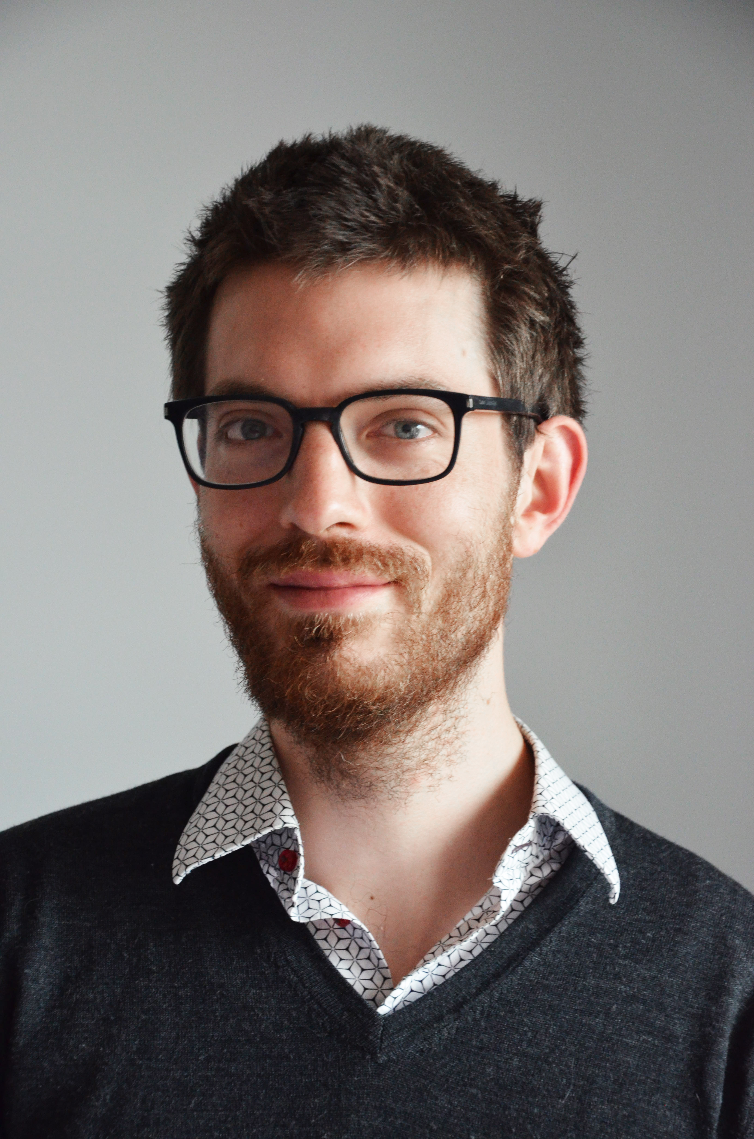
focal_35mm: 99
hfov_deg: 13.8
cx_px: 377
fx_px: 3124
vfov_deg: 20.7
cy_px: 570
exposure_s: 1/125
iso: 2200
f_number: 5.3
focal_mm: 66
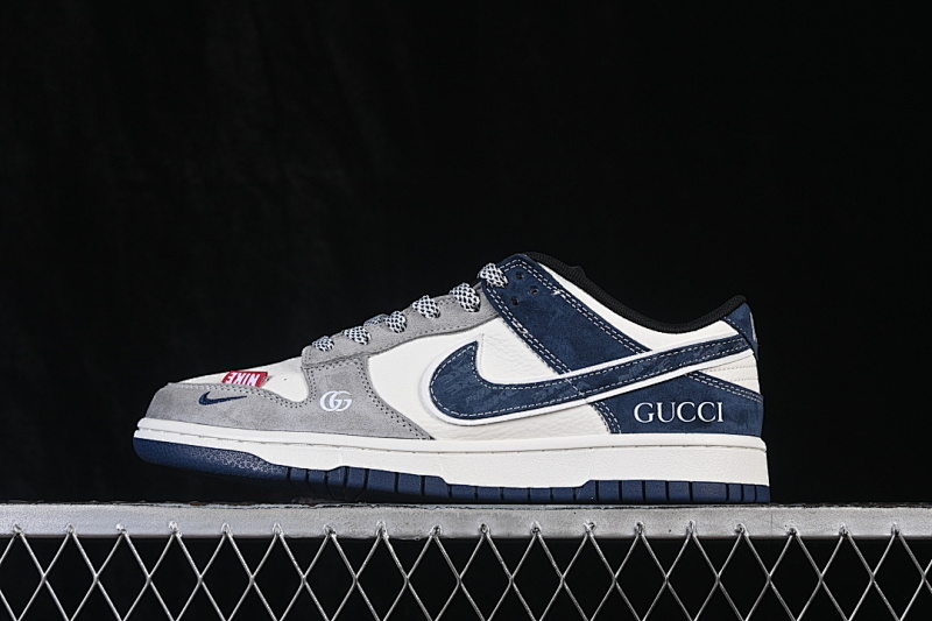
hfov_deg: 27.0
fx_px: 1941
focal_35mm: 75
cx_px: 466
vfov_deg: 18.2
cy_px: 310
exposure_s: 1/80
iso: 160
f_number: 8
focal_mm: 50
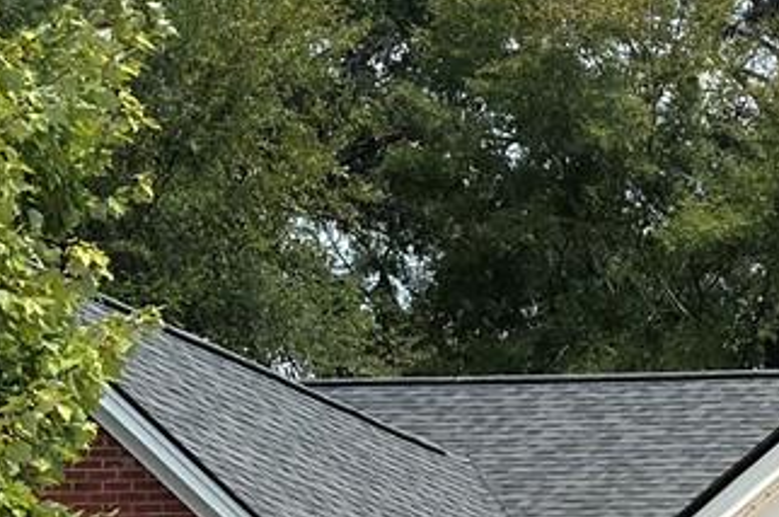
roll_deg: -2.4
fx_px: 3437
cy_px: 870
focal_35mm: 159
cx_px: 837
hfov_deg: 12.7
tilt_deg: +2.4
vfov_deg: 8.4
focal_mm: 6.86
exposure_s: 1/8197
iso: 100
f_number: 1.78
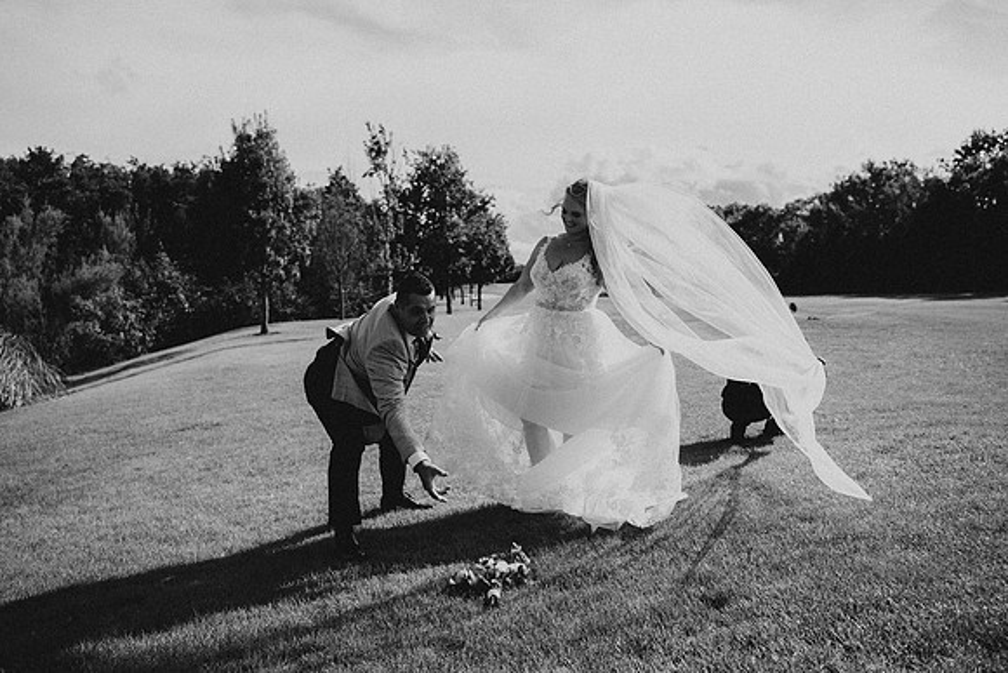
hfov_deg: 65.5
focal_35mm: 28
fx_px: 784
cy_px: 336
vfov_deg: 46.4
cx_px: 504
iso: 50
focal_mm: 28
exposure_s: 1/800
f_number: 3.2
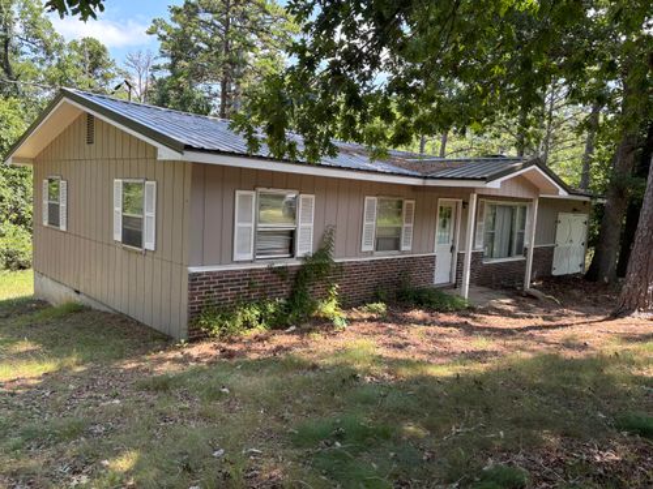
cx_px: 326
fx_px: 490
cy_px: 244
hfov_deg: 67.3
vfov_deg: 53.1
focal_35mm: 26
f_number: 1.6
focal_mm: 5.96
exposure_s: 1/324
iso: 50
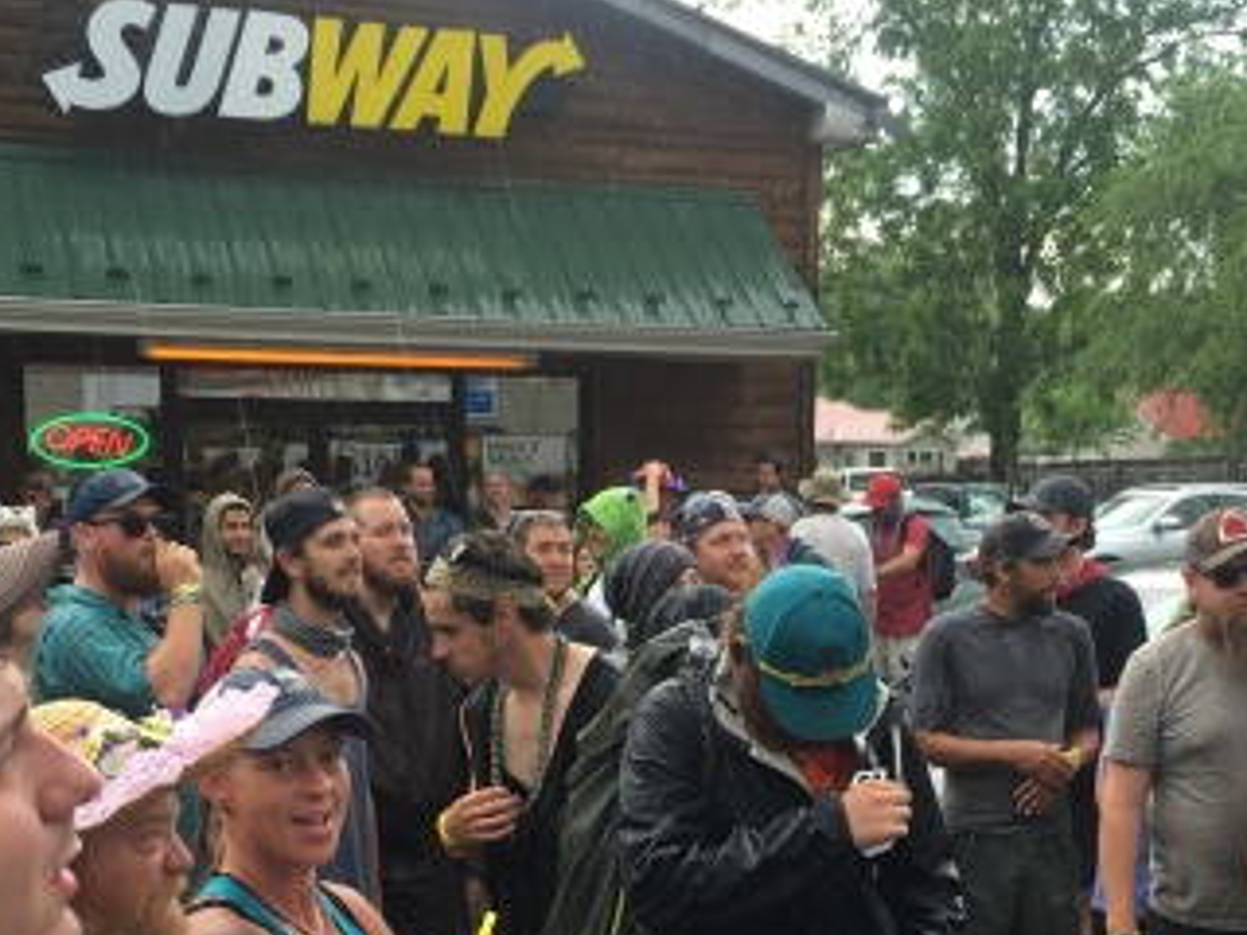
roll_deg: -1.0
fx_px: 2089
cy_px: 771
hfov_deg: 33.2
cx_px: 698
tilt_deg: -7.8
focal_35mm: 58
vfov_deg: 24.7
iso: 25
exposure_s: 1/155
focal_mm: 4.15
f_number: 2.2
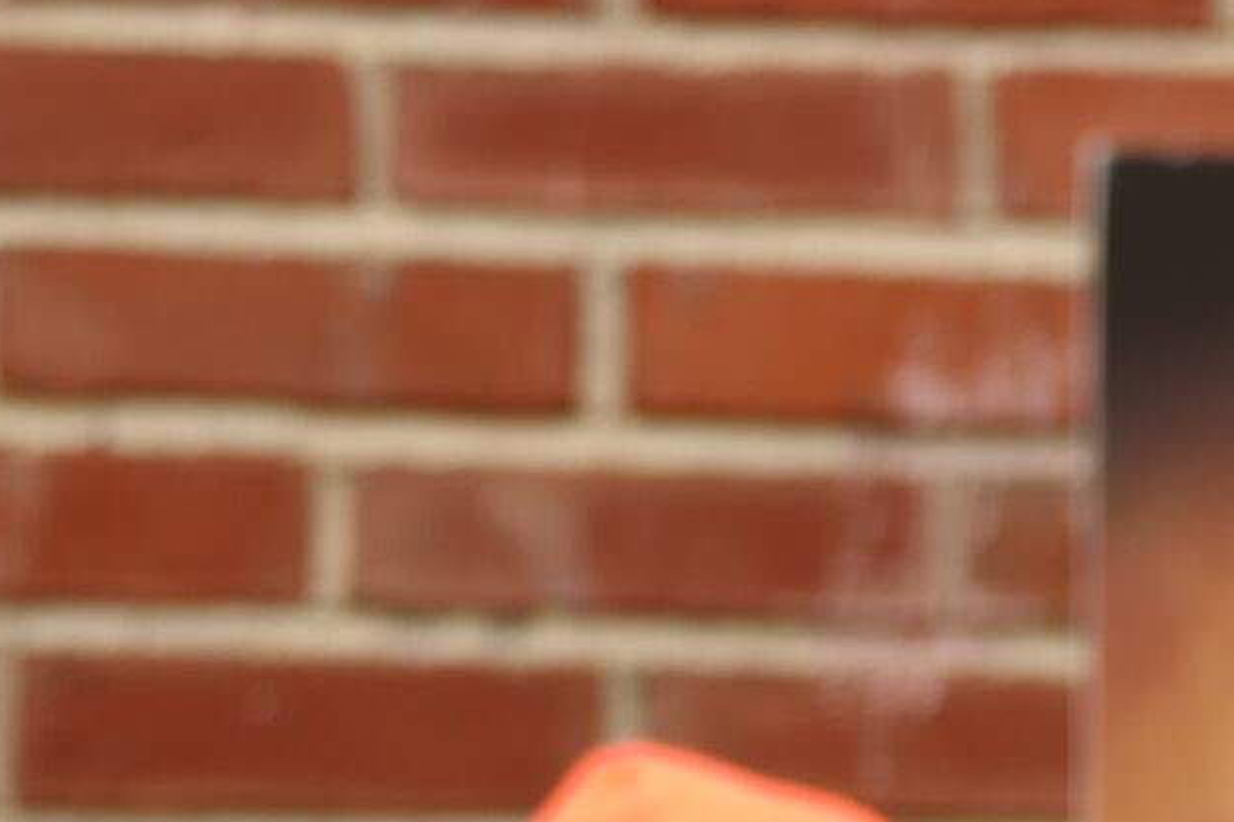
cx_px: 2144
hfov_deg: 4.3
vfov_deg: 2.9
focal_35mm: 472
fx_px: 16174
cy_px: 1349
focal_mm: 116
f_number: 5.3
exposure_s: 1/250
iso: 250
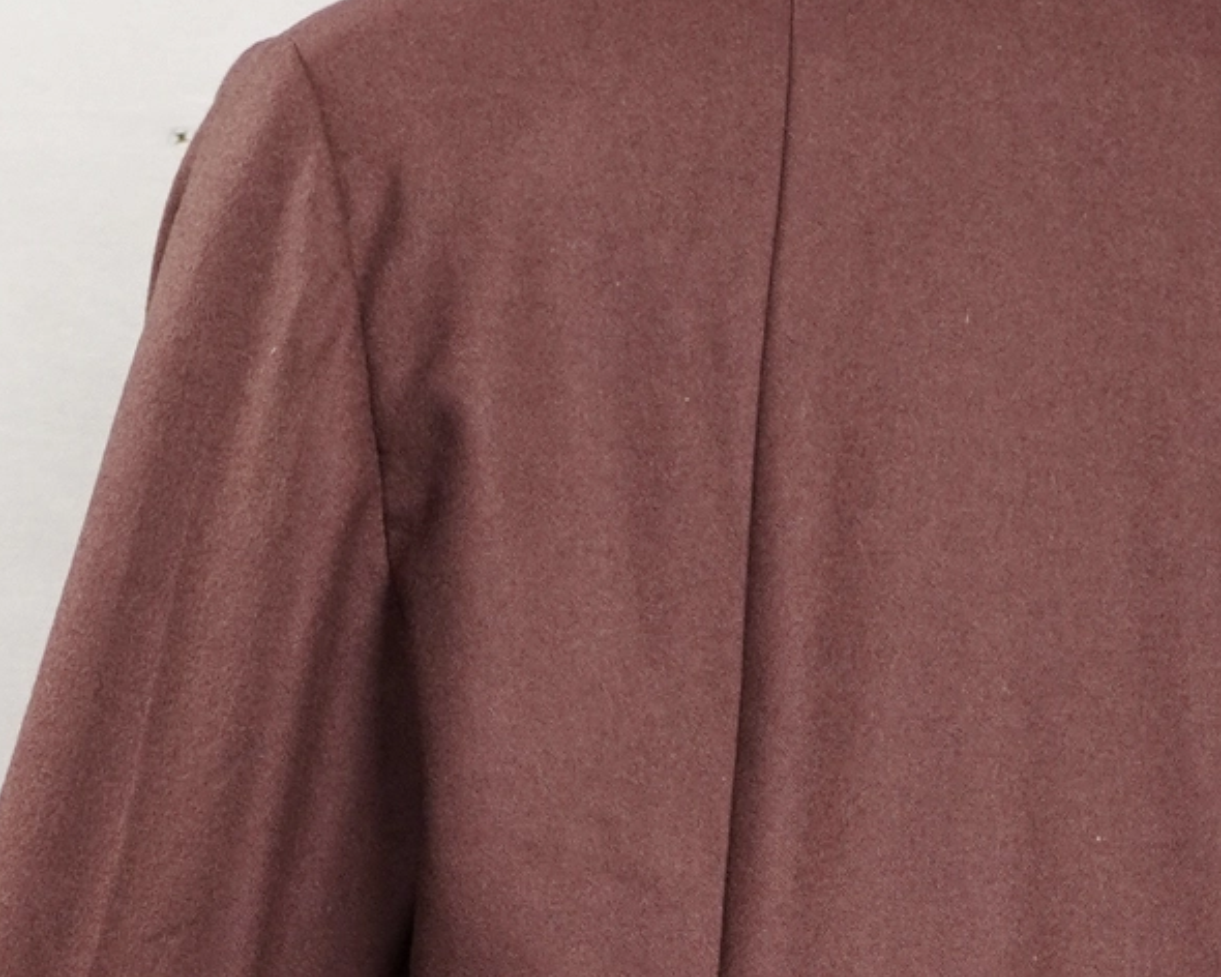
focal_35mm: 220
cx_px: 962
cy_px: 2273
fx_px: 7950
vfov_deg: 6.7
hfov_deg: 8.8
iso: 400
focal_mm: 32
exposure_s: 1/40
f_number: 6.3
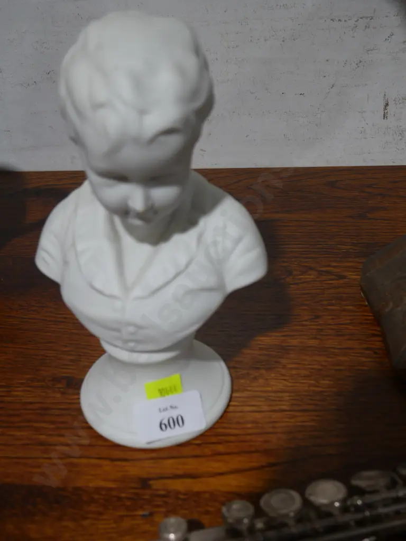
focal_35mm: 48
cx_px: 203
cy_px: 270
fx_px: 751
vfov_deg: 39.7
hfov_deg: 30.3
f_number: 5.2
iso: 250
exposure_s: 1/60
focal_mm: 24
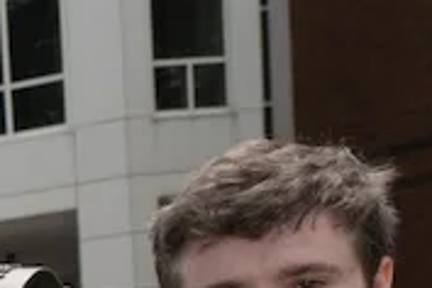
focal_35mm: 176
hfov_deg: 9.0
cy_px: 791
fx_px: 2112
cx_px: -952
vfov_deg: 7.1
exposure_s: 1/320
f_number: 9
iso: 100
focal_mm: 26
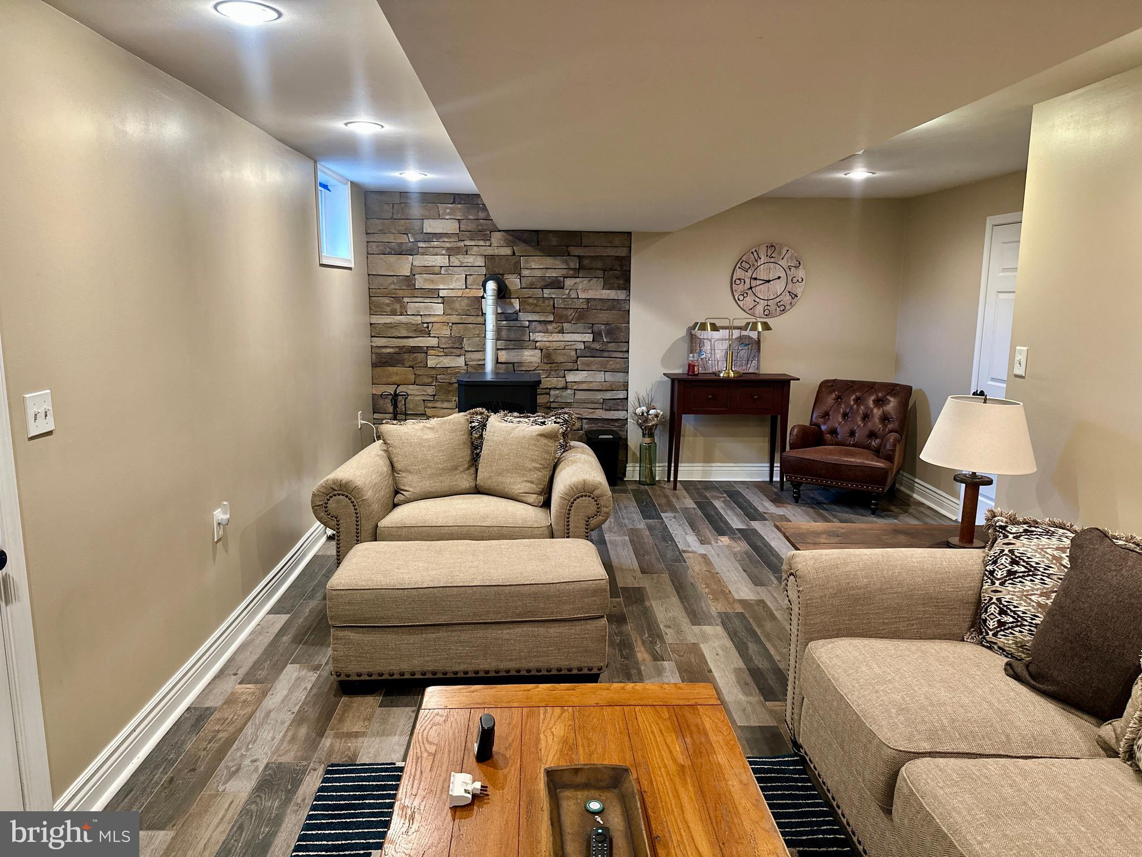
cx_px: 571
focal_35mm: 24
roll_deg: -0.6
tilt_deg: -9.8
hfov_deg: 71.6
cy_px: 428
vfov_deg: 56.8
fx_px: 792
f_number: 1.78
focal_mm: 6.86
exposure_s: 1/60
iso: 320
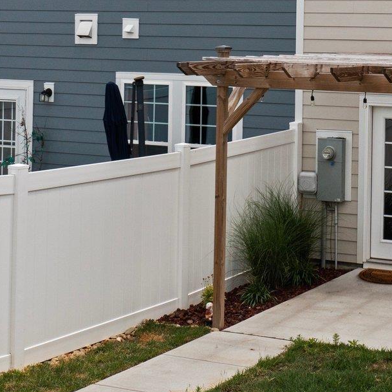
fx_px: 1025
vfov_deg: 21.1
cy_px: 26
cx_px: 471
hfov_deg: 20.3
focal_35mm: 80
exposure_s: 1/100
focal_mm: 10.26
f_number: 4
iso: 100
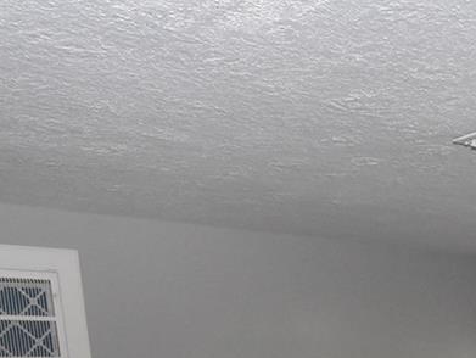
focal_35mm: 59
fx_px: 812
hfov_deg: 30.7
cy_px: 592
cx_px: 458
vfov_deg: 20.0
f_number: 8
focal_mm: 10
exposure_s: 1/125
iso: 1600
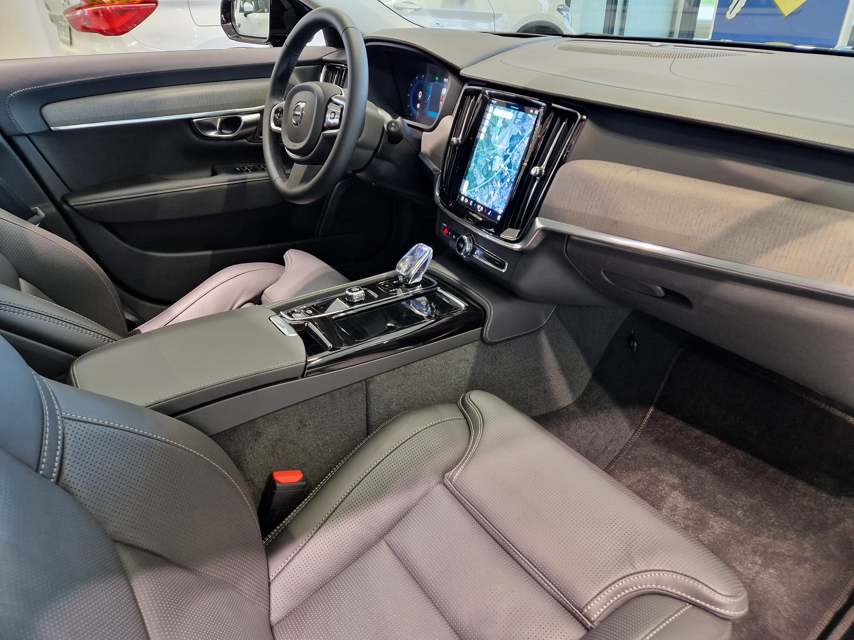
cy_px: 320
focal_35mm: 23
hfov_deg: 73.9
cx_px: 427
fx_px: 567
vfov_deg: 58.9
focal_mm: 5.4
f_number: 1.8
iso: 250
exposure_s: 1/50
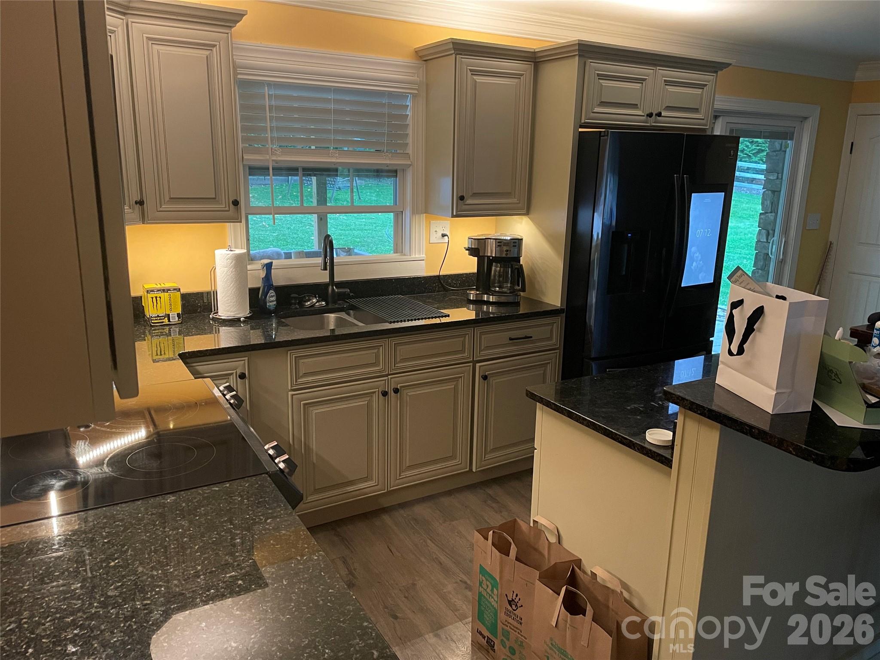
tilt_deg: -13.2
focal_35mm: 26
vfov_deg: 53.1
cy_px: 330
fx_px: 661
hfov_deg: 67.3
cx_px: 440
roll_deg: -0.9
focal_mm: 4.2
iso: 500
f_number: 1.6
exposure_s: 1/40
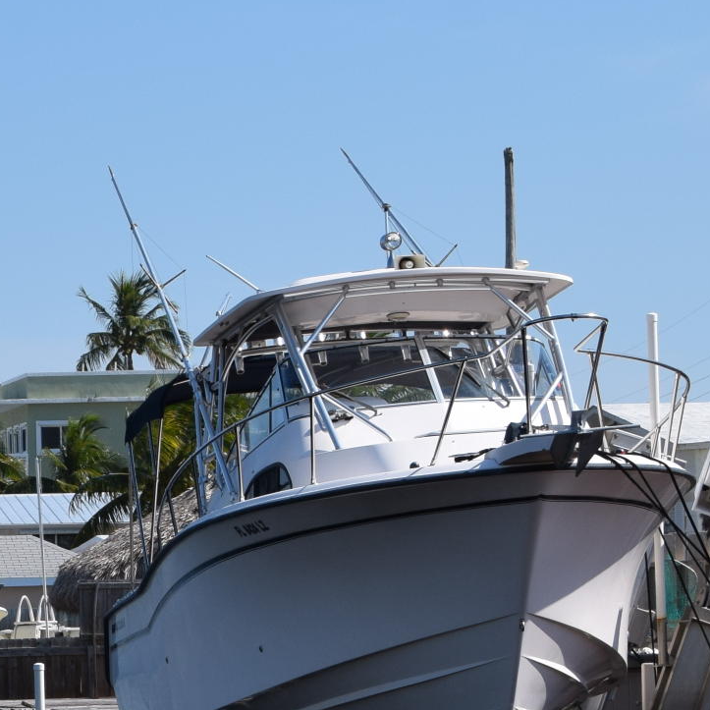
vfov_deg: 8.7
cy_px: 640
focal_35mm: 201
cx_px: -122
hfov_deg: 8.6
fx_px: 4664
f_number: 10
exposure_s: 1/400
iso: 200
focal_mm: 38
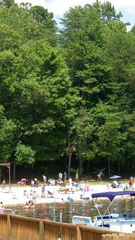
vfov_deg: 17.7
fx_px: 770
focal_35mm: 121
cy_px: 120
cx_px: 95
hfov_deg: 10.0
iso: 80
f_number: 4.5
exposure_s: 1/400
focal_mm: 15.1
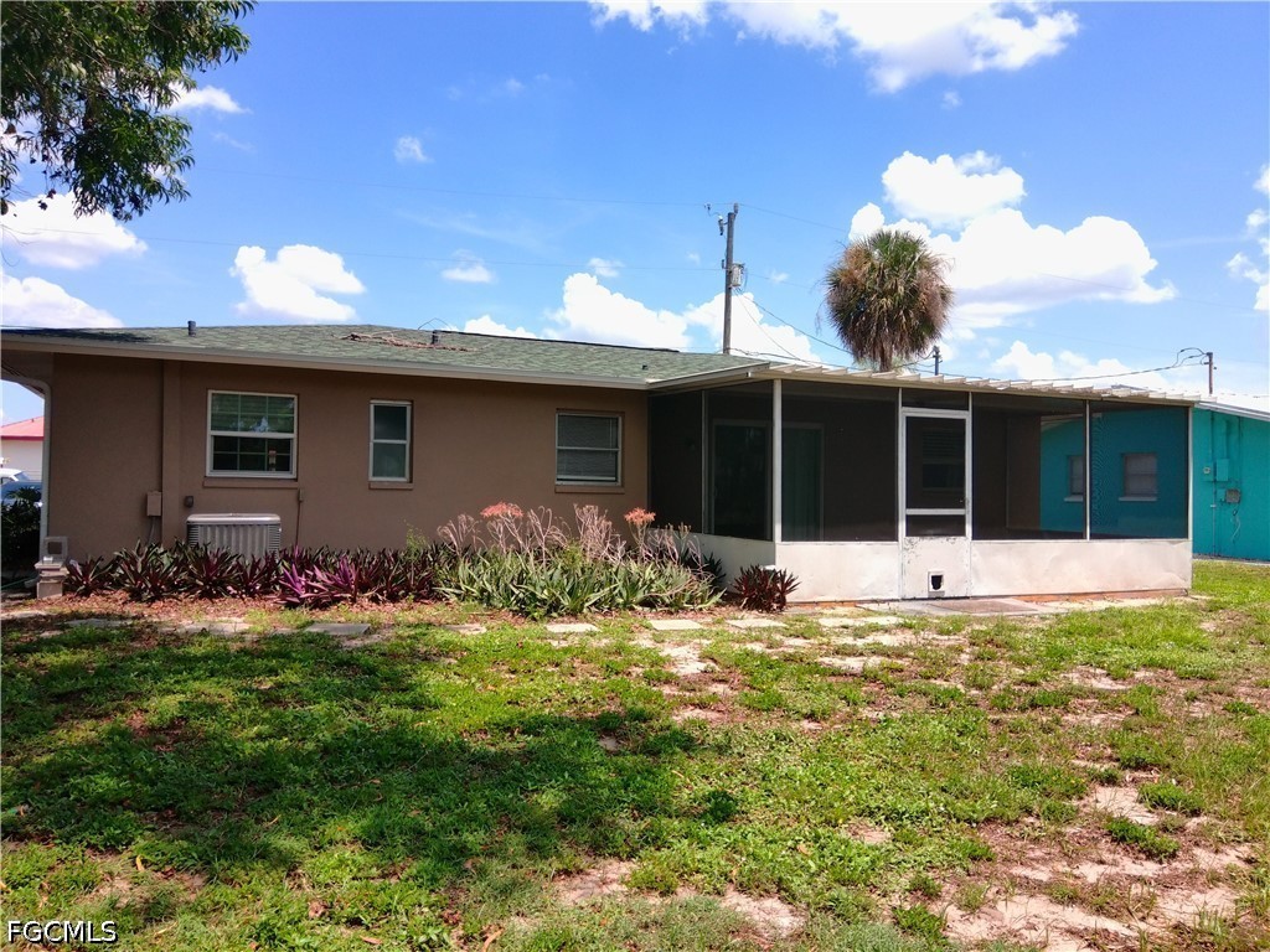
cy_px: 476
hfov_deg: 67.3
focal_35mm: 26
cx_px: 635
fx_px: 954
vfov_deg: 53.1
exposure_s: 1/775
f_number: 2
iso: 100
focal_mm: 3
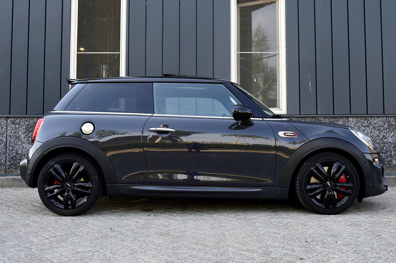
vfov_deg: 36.8
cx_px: 198
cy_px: 132
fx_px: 396
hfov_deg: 53.2
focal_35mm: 36
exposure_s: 1/100
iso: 400
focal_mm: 24
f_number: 9
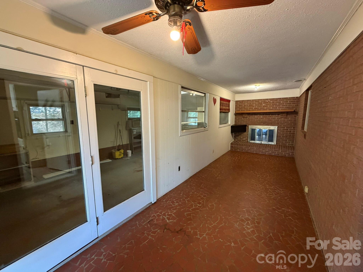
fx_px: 147
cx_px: 182
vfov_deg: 85.7
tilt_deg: -6.1
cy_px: 136
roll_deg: +0.0
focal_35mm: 14
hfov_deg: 102.1
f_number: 2.2
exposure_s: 1/60
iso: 500
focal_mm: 2.22
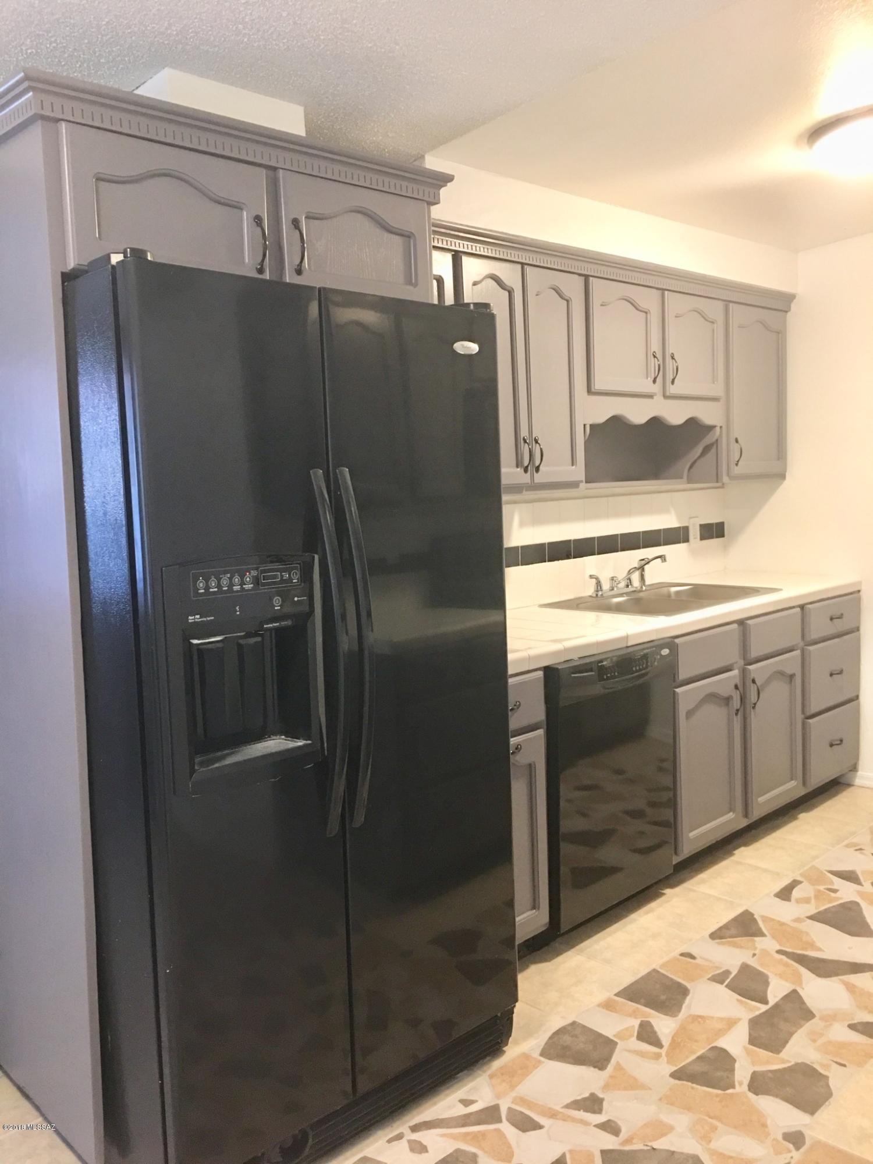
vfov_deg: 61.7
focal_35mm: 29
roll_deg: +2.0
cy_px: 582
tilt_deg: -5.7
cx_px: 436
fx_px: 975
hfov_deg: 48.2
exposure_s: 1/15
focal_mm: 4.15
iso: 80
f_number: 2.2
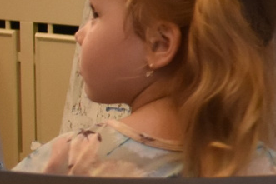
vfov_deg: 6.6
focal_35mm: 209
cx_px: 696
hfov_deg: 8.8
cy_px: 88
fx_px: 1603
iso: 800
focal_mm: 18
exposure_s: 1/80
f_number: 3.5
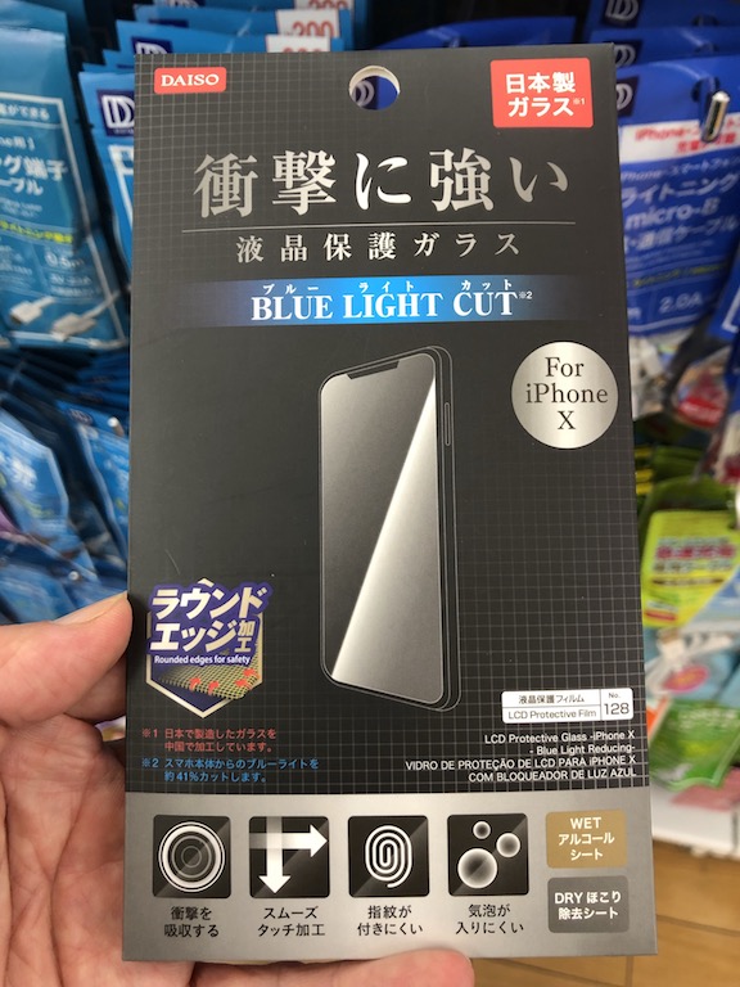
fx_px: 798
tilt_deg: -55.9
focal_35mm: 28
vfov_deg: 63.4
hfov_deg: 49.7
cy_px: 494
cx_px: 370
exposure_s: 1/25
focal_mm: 4
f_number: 1.8
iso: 32
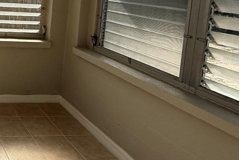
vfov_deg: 32.8
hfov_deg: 38.4
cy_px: -3
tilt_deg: -3.6
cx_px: -48
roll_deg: -3.8
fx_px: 246
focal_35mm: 37
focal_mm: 2.22
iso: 50
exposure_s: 1/985
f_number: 2.2
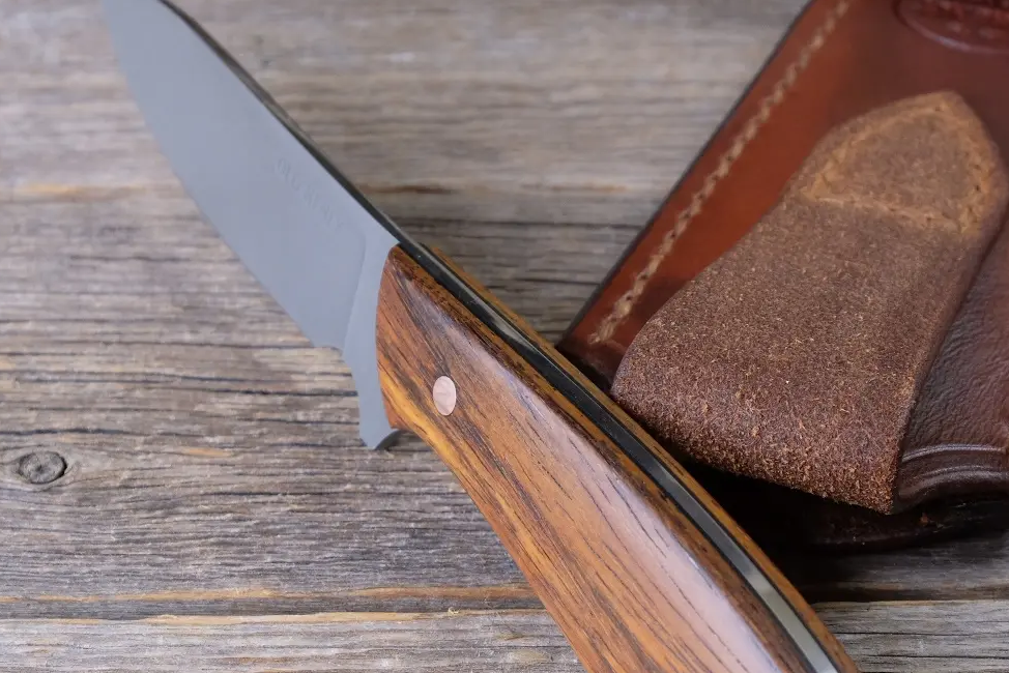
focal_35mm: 90
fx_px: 2523
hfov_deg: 22.6
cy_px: 460
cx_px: 567
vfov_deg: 15.2
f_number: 8
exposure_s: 1/52
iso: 800
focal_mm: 35.8
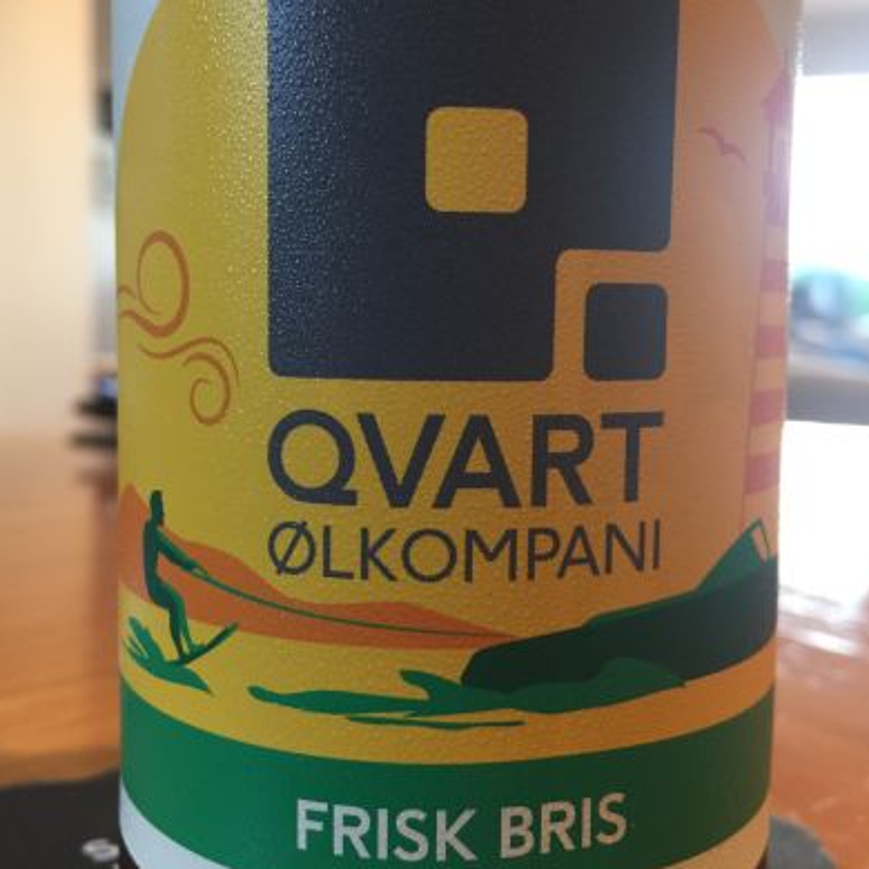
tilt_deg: -4.5
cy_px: 411
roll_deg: -1.9
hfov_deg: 47.2
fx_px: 994
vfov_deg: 47.2
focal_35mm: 35
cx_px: 439
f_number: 2.2
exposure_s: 1/33
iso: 160
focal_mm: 4.15
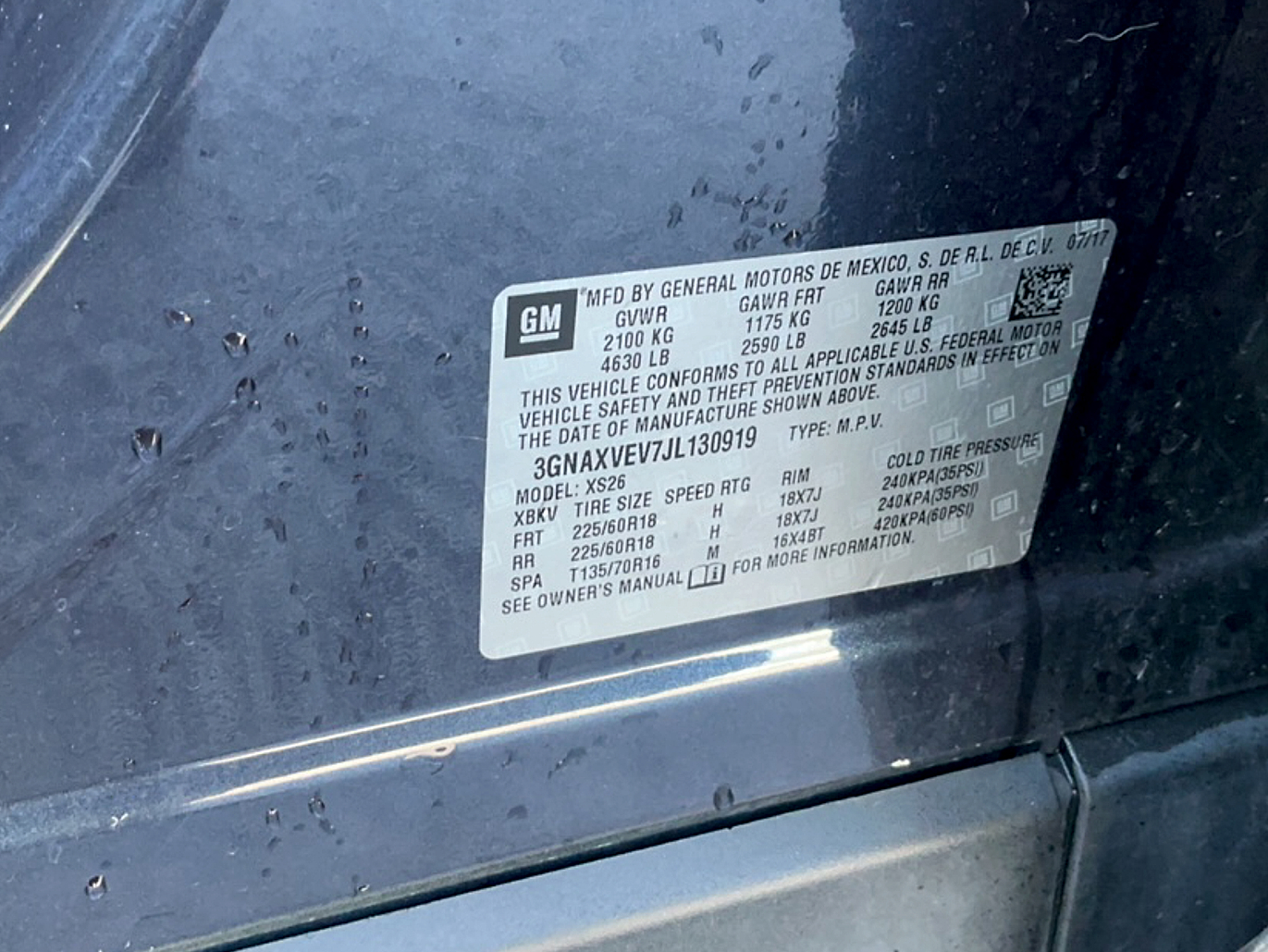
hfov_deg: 52.6
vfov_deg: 40.6
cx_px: 628
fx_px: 1282
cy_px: 413
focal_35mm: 35
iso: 125
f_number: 1.8
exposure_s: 1/60
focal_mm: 3
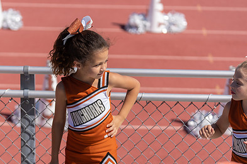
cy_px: 102
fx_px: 1015
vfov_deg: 9.3
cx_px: 91
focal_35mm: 148
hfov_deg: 13.9
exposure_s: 1/2000
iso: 100
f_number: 2.8
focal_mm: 100
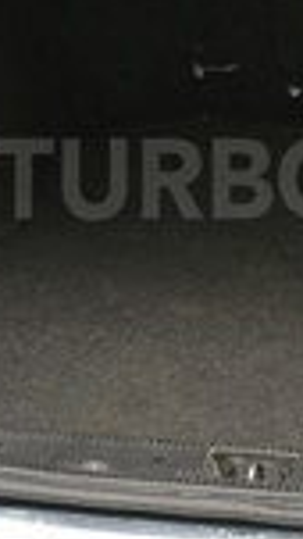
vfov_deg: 20.5
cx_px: 267
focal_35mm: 104
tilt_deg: -26.3
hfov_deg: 11.6
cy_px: 178
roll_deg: -1.6
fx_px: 1485
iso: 125
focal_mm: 4.15
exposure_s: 1/33
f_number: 2.2
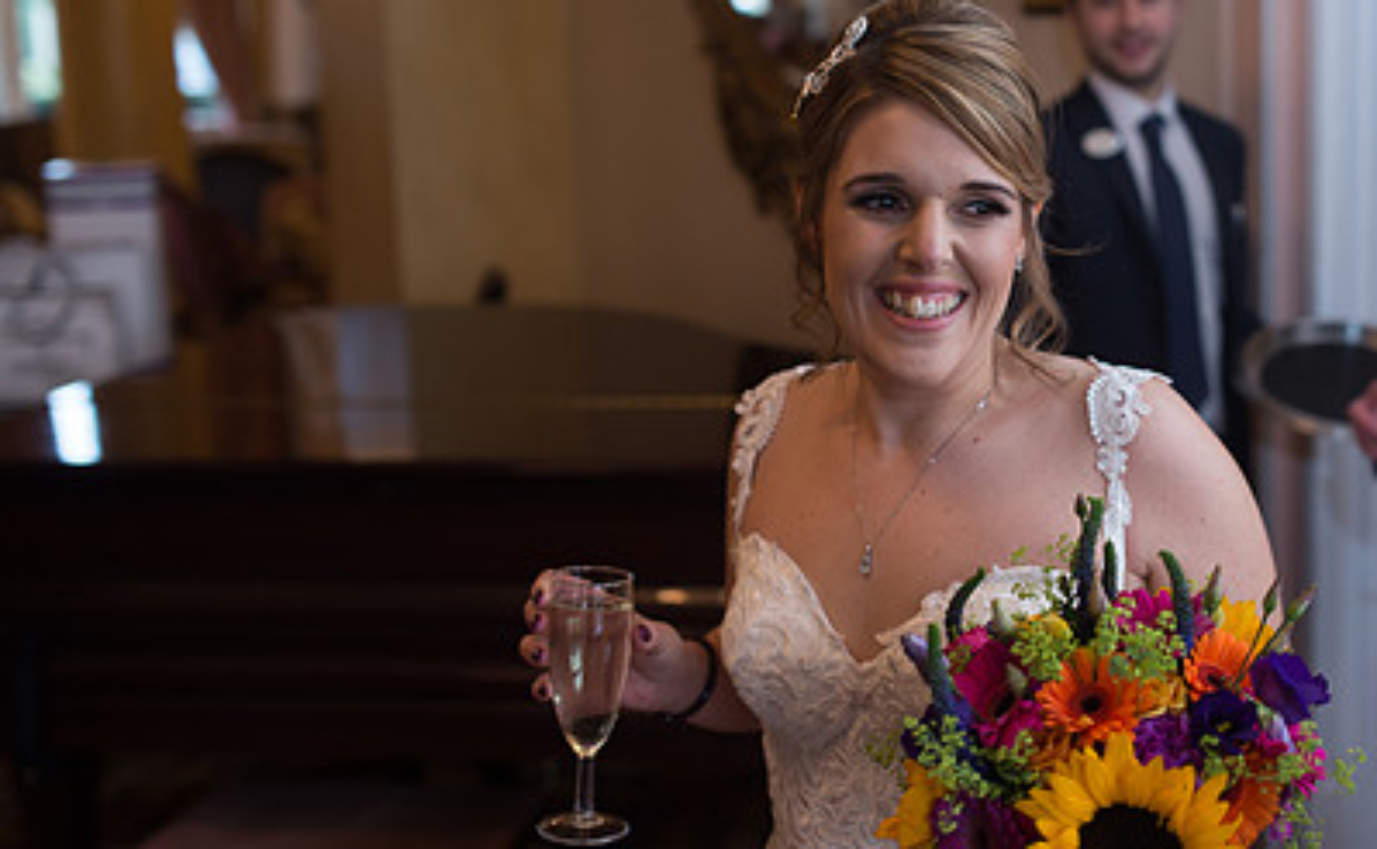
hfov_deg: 38.5
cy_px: 338
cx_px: 946
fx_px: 1944
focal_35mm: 52
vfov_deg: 24.6
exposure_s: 1/100
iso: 320
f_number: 2.8
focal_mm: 35
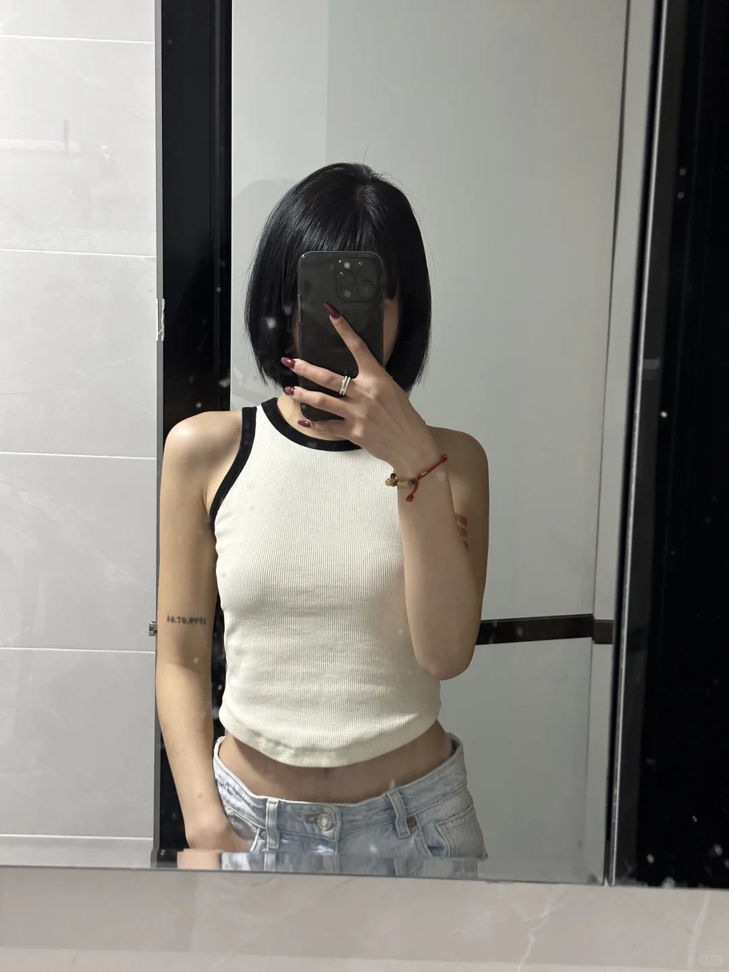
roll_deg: -1.8
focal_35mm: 48
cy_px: 486
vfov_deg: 39.7
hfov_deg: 30.3
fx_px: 1348
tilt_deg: -8.7
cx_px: 364
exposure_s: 1/40
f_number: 1.78
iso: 500
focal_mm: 6.86
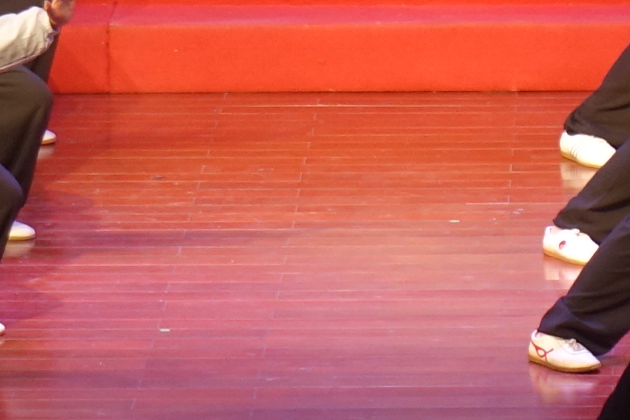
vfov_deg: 3.2
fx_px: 7383
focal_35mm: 422
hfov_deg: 4.9
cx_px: 778
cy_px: -294
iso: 250
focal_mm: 26.65
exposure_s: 1/80
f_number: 2.8
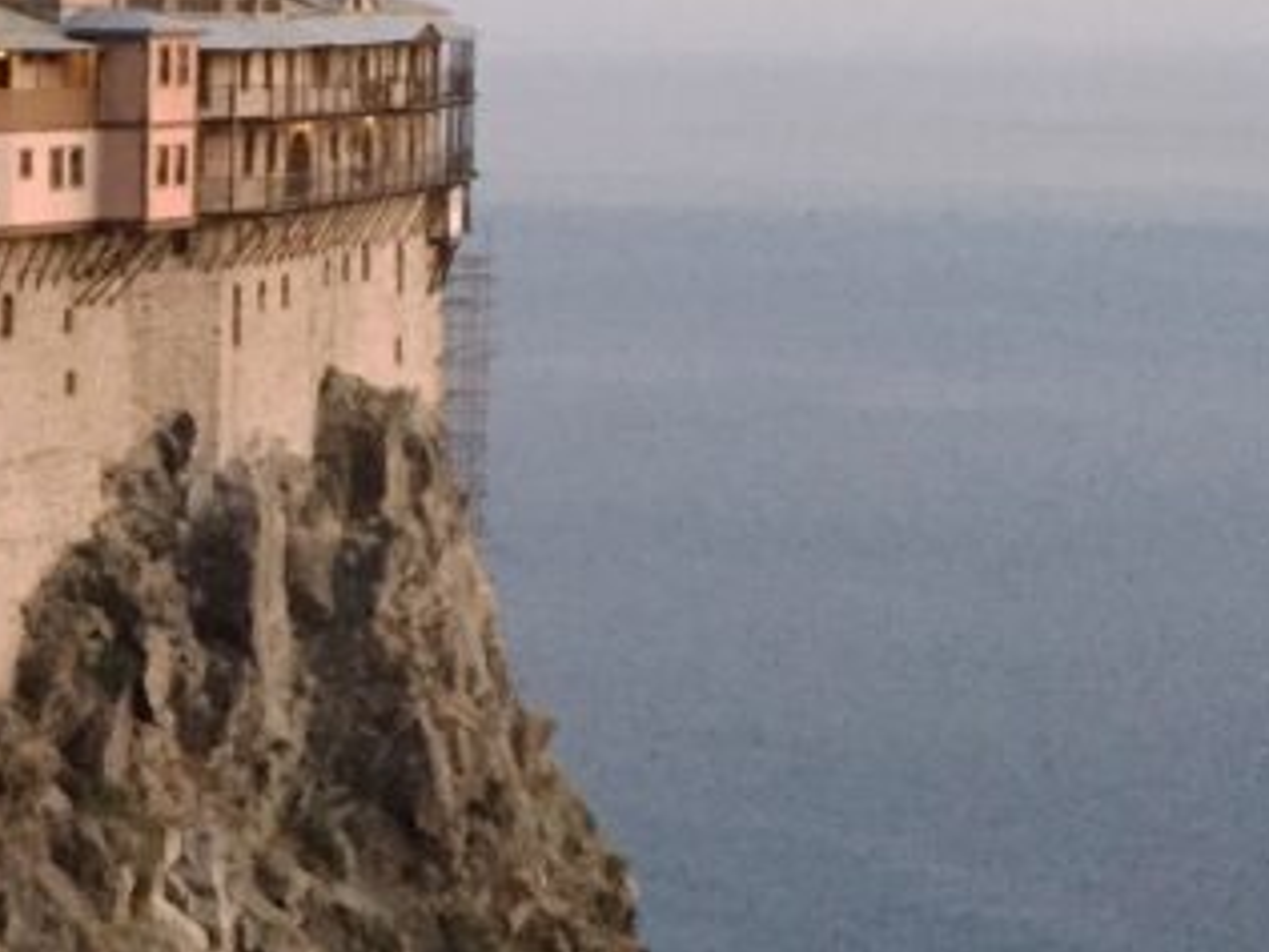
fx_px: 3446
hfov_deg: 18.9
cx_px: -506
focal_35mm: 94
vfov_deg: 15.7
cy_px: 313
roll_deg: -0.4
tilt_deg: -4.9
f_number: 2.2
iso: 250
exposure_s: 1/15
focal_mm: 4.15
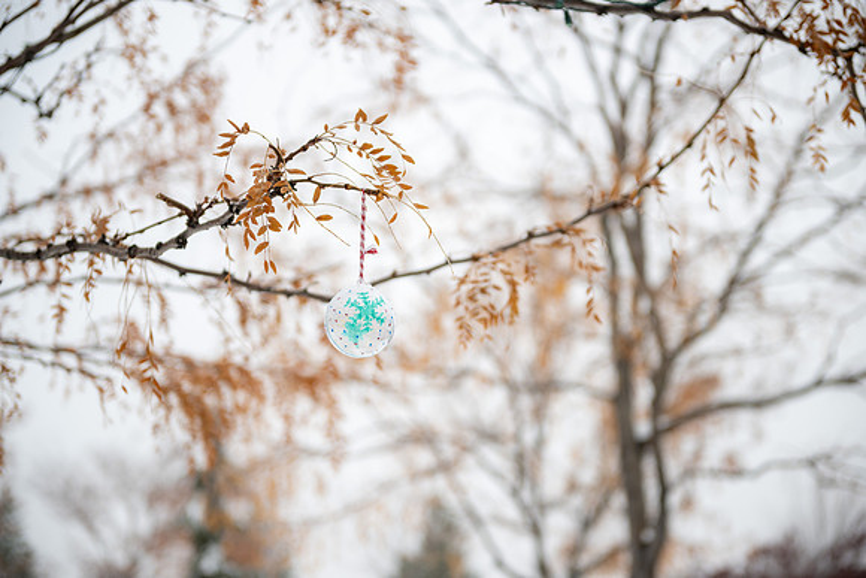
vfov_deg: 19.5
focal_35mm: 70
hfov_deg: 28.8
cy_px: 289
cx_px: 433
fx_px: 1684
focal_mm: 70
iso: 200
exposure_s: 1/200
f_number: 2.8
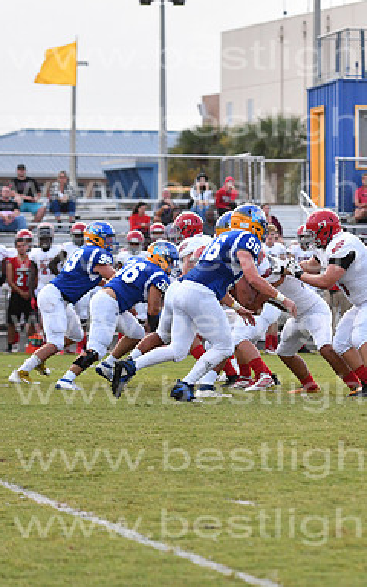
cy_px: 293
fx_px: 3885
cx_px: 361
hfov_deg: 5.4
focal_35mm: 243
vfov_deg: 8.6
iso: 1600
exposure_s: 1/1600
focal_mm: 105
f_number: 3.2
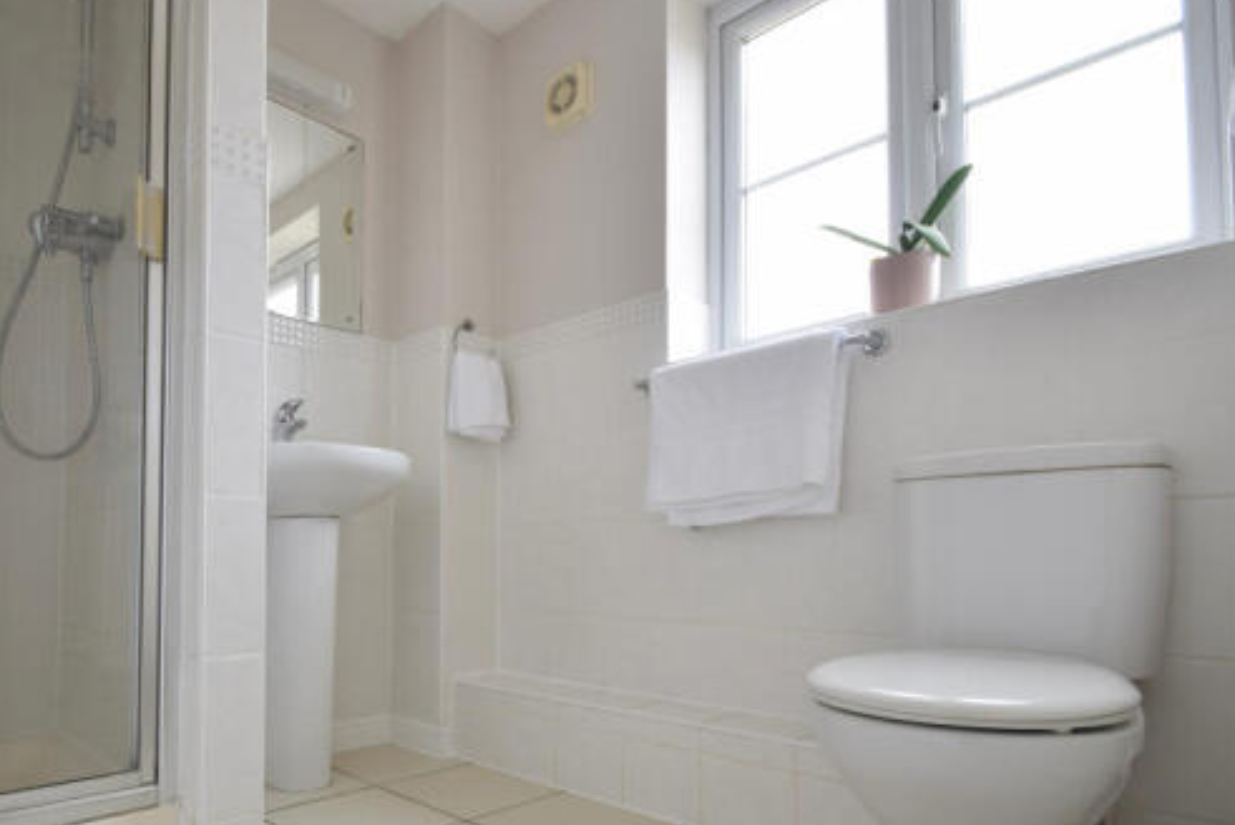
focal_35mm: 20
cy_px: 532
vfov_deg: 60.9
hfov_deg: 81.8
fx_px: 686
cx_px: 439
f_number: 5.6
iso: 100
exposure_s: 1/25
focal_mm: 10
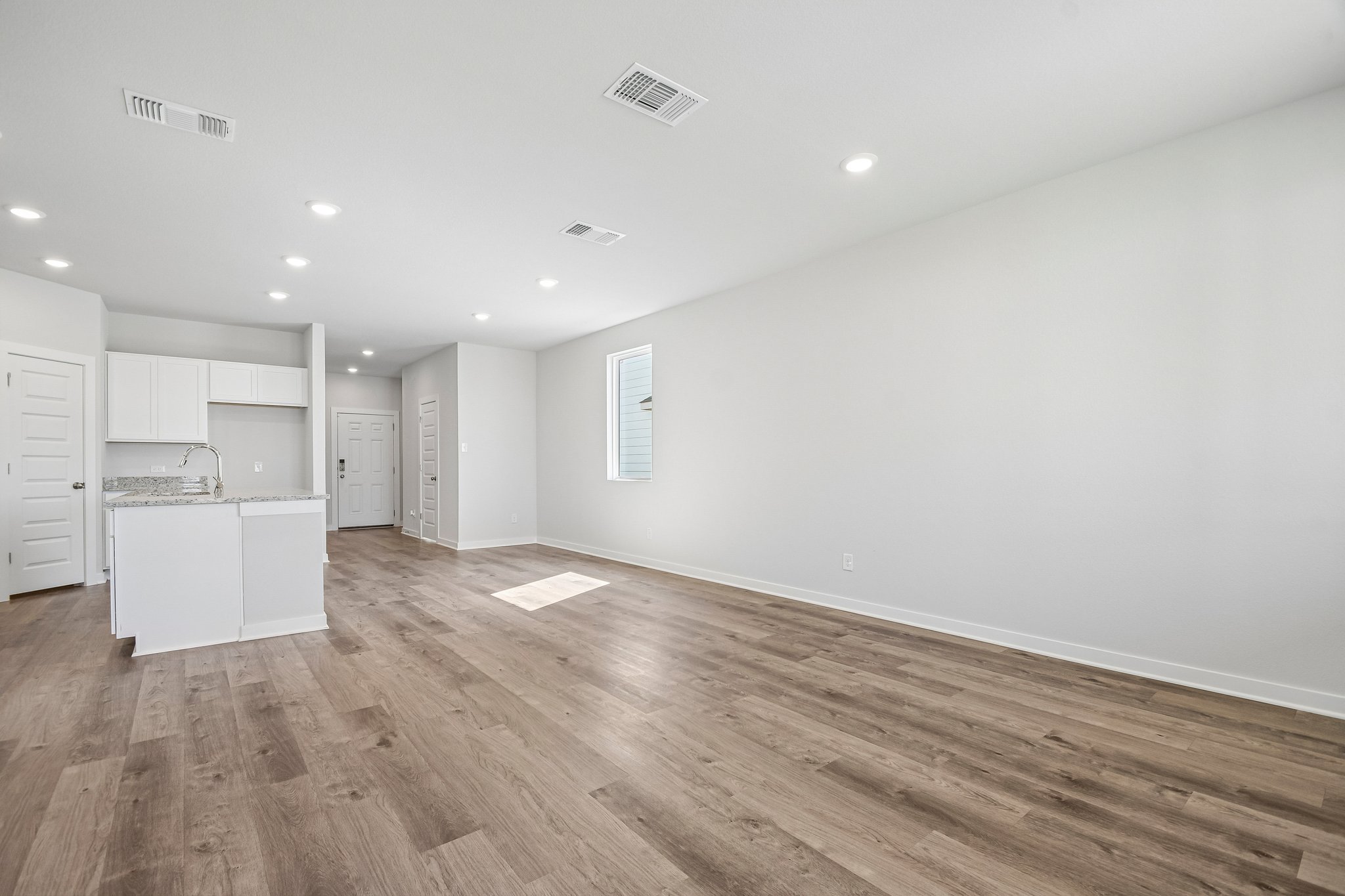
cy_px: 448
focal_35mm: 15
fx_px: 560
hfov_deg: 100.4
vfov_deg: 77.3
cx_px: 672
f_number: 8
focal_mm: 10
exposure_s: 1/30
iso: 400
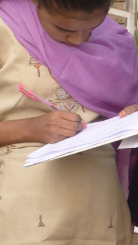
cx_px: 154
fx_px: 1523
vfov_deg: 9.2
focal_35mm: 234
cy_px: 110
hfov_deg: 5.2
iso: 80
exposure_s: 1/125
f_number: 5.1
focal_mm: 15.7
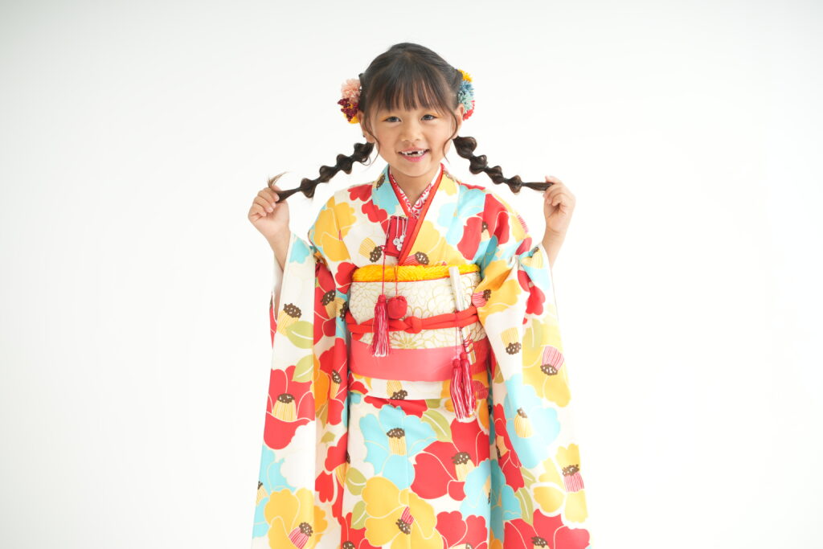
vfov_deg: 16.1
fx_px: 1943
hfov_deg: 23.9
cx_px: 412
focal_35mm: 85
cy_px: 274
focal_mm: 85
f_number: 4
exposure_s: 1/160
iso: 640
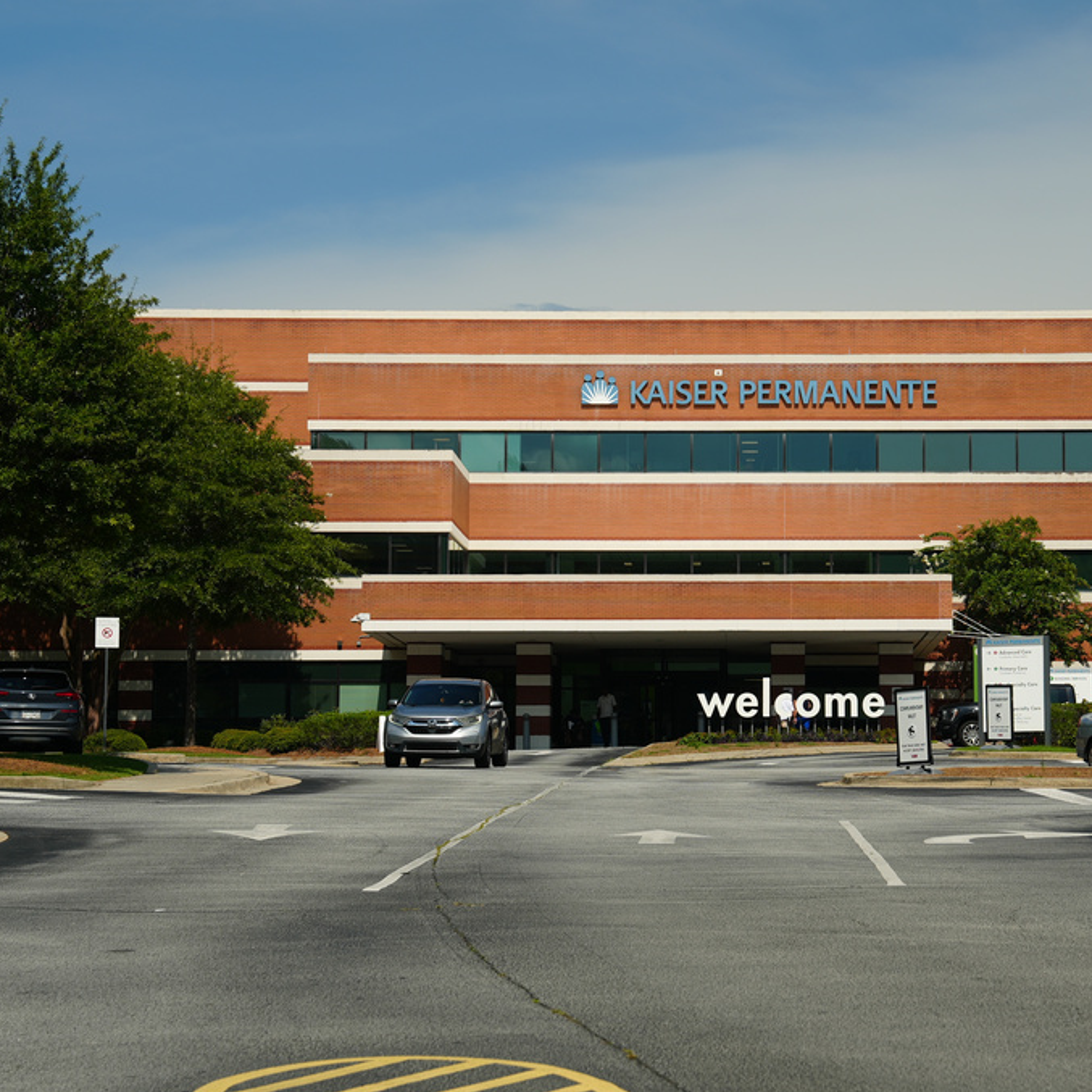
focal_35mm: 90
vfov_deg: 19.3
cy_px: 548
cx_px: 742
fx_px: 3212
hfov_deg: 19.2
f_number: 5.6
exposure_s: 1/125
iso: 80
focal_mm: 70
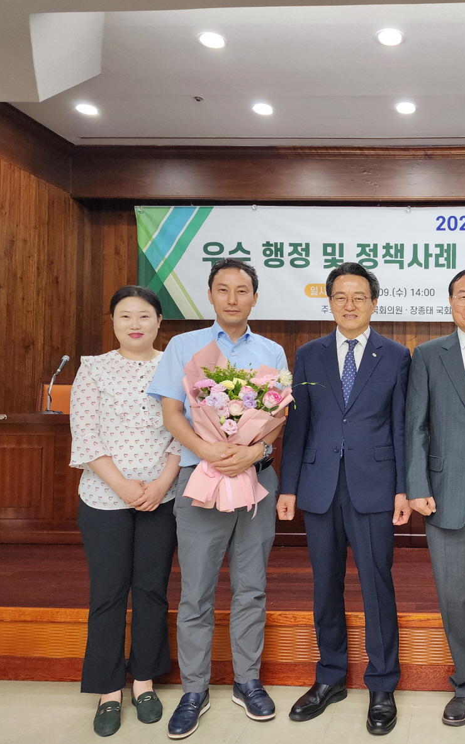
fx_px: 669
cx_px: 432
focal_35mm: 33
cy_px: 376
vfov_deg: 58.1
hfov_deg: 35.7
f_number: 1.8
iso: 200
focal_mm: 6.4
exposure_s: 1/120
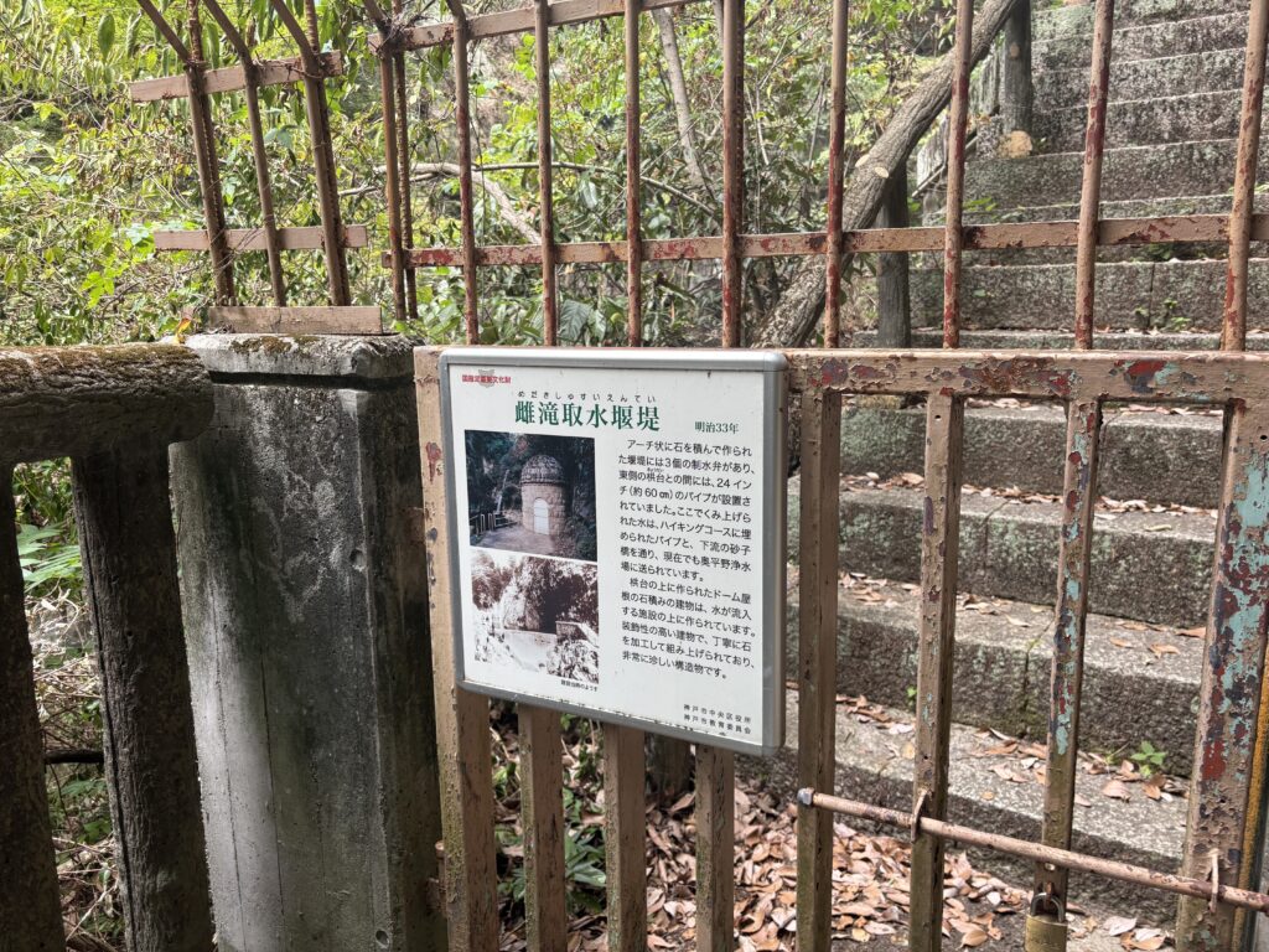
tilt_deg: -10.9
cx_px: 634
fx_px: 953
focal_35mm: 26
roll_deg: +1.3
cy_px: 476
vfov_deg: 53.1
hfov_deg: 67.3
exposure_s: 1/157
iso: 50
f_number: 1.6
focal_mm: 5.96
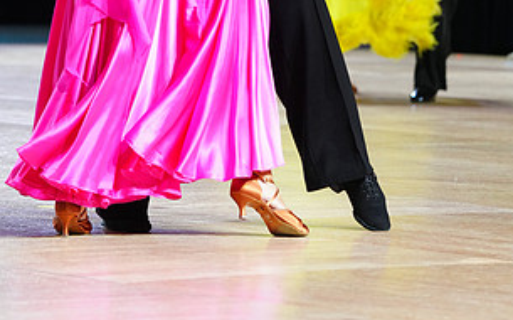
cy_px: -118
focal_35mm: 262
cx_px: 218
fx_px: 3660
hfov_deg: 8.0
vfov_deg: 5.0
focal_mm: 135
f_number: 4
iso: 2500
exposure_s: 1/250
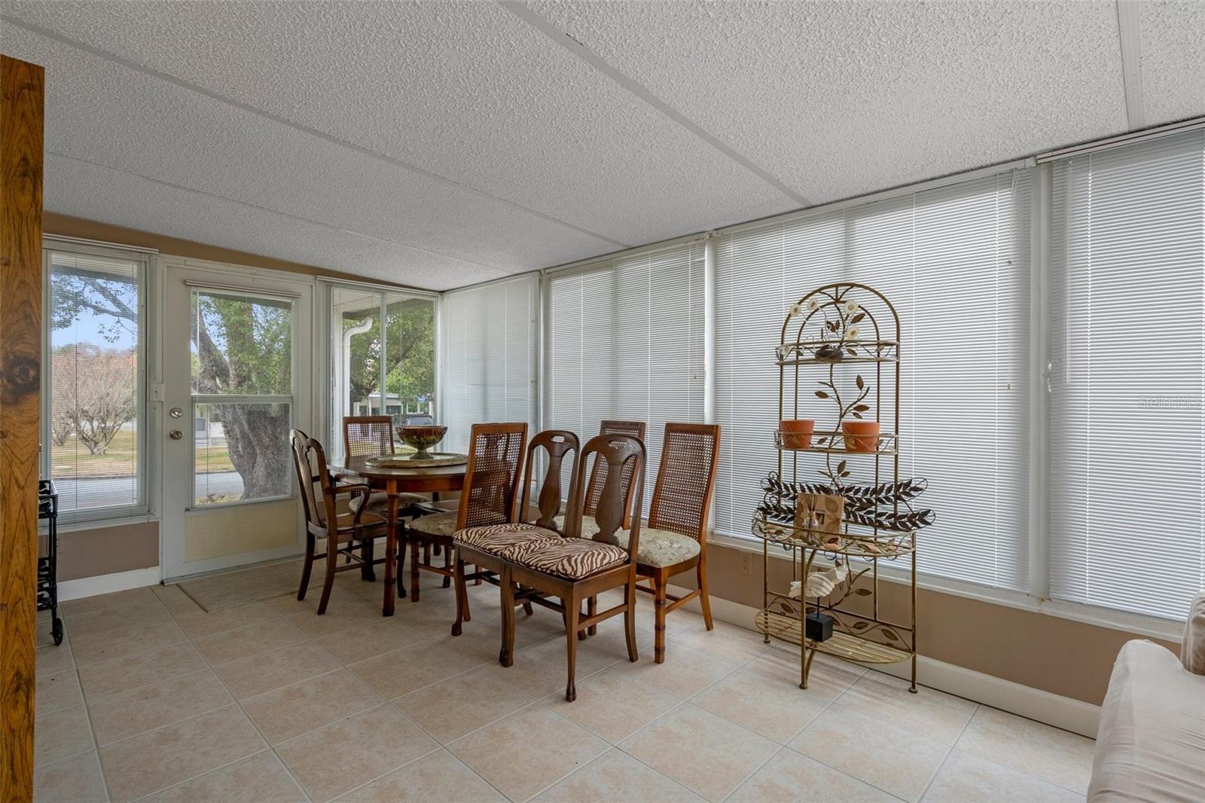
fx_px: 569
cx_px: 602
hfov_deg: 93.3
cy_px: 402
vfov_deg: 70.4
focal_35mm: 17
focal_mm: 17
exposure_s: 1/250
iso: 400
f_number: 8
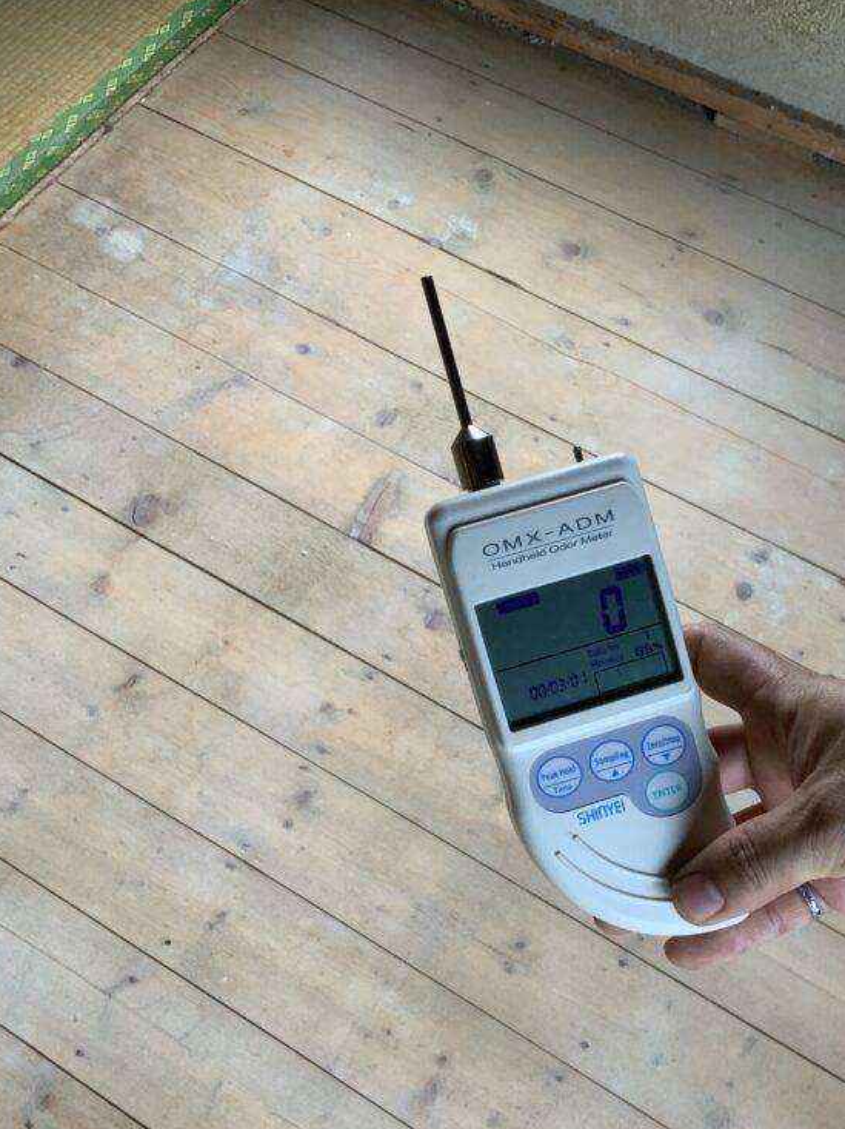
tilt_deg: -65.0
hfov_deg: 37.4
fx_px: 1238
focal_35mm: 38
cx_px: 543
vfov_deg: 48.7
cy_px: 685
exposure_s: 1/122
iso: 50
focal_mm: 3
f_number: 1.8
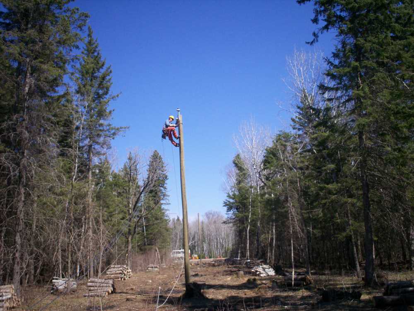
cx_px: 207
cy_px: 156
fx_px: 431
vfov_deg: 39.7
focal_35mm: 36
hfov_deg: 51.4
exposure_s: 1/606
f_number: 4.5
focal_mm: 6
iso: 100
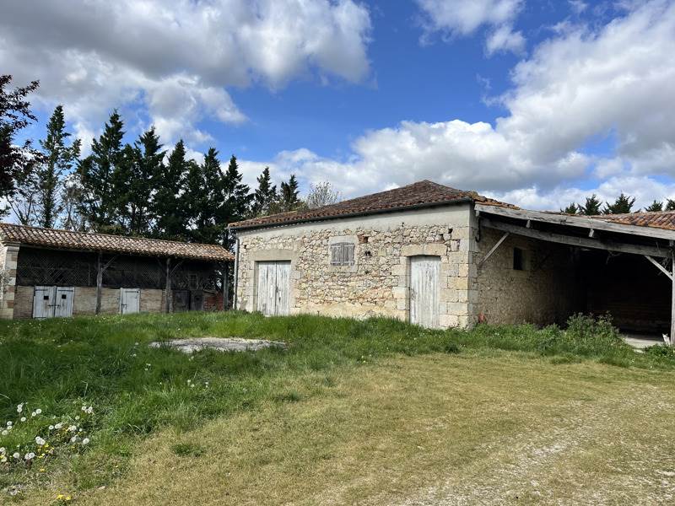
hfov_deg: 67.3
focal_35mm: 26
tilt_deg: +4.5
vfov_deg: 53.1
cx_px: 338
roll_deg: -2.3
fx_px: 507
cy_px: 253
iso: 50
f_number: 1.6
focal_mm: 5.1
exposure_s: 1/3049
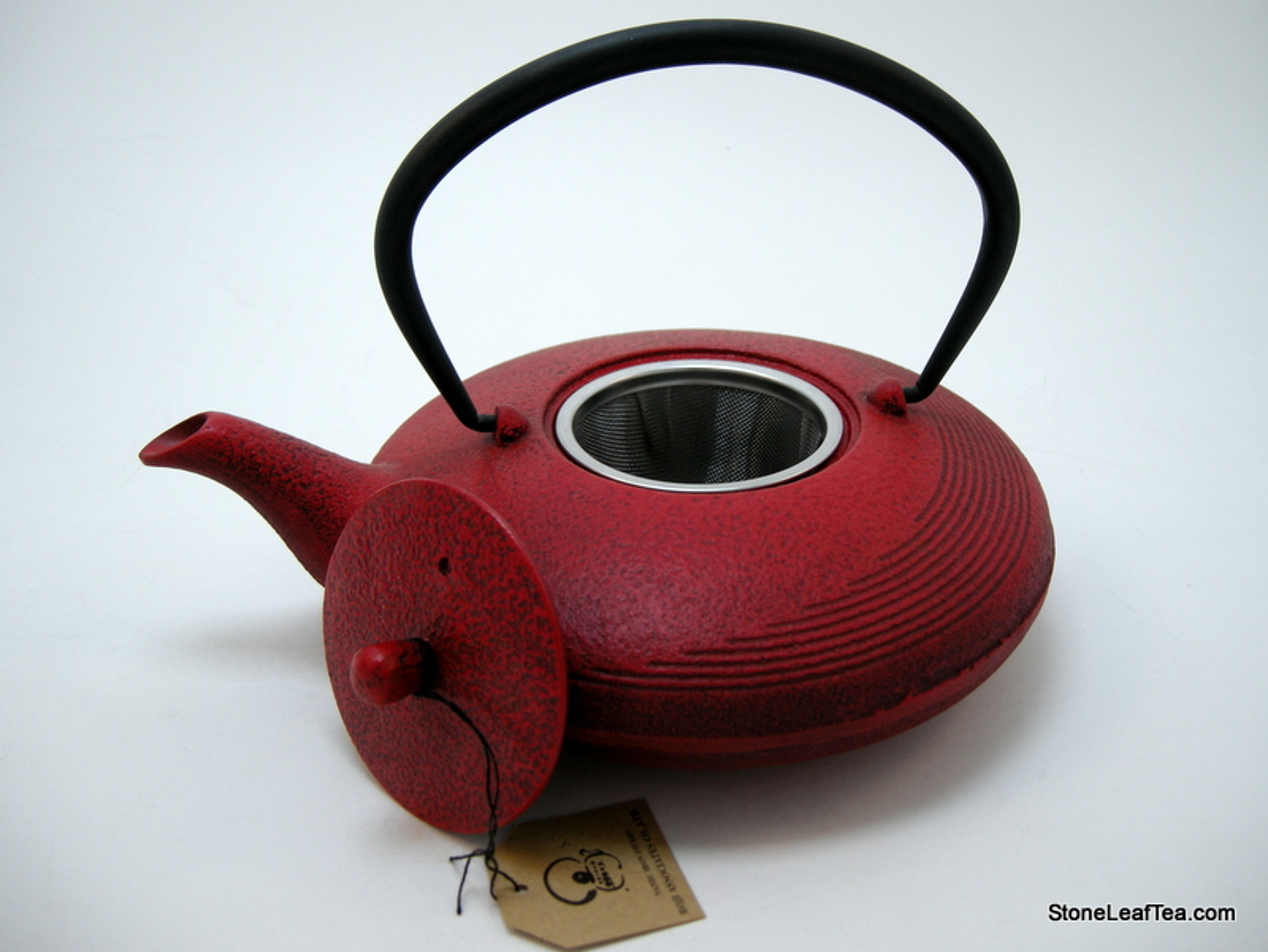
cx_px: 634
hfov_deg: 52.6
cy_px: 476
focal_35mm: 35
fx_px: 1283
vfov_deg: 40.7
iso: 64
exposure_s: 1/77
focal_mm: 7.5
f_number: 2.7
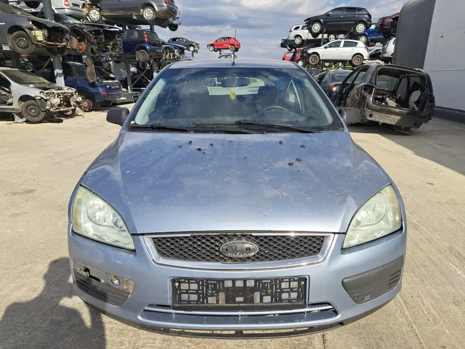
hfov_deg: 71.6
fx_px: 322
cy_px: 174
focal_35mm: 24
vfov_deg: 56.8
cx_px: 232
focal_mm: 5.23
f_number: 1.8
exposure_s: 1/917
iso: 50
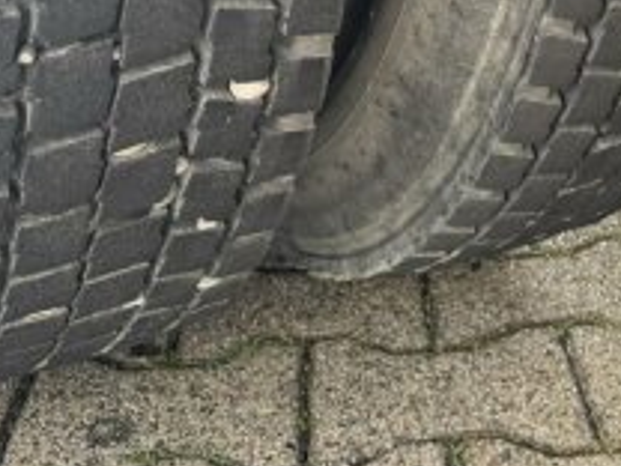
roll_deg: +2.0
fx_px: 1328
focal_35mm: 74
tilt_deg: -8.1
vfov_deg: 18.7
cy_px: -108
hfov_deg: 25.6
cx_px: 546
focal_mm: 6.76
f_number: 1.78
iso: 64
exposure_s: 1/148
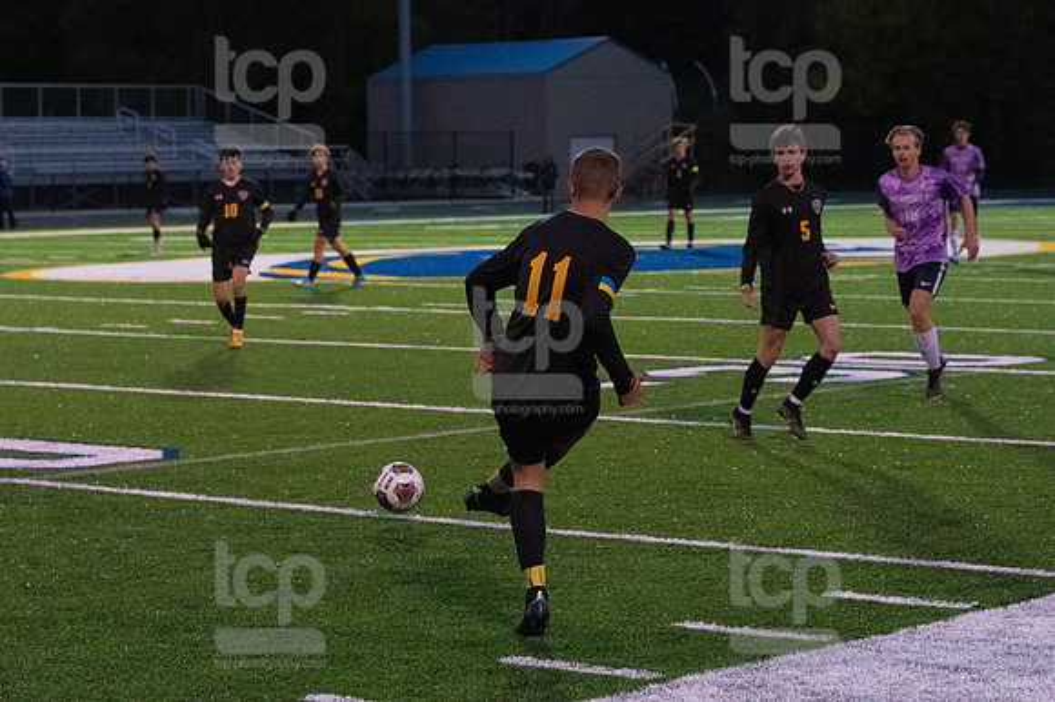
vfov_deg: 13.0
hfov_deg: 19.5
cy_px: 351
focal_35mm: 105
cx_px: 528
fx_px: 3075
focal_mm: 70
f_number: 4.5
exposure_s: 1/1250
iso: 6400
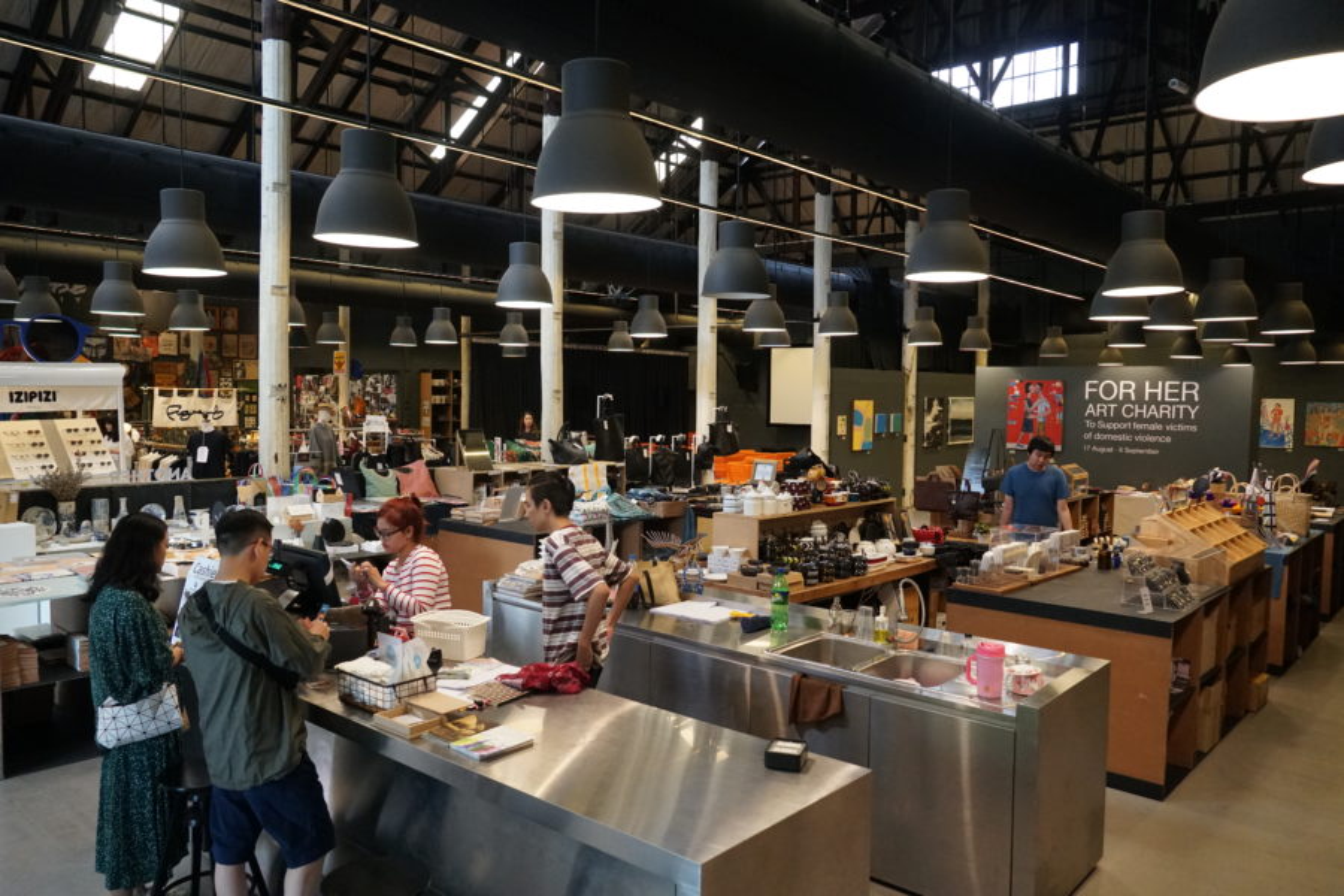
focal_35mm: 27
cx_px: 672
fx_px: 1008
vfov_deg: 47.9
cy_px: 448
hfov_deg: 67.4
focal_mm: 18
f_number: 3.5
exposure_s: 1/160
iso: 3200
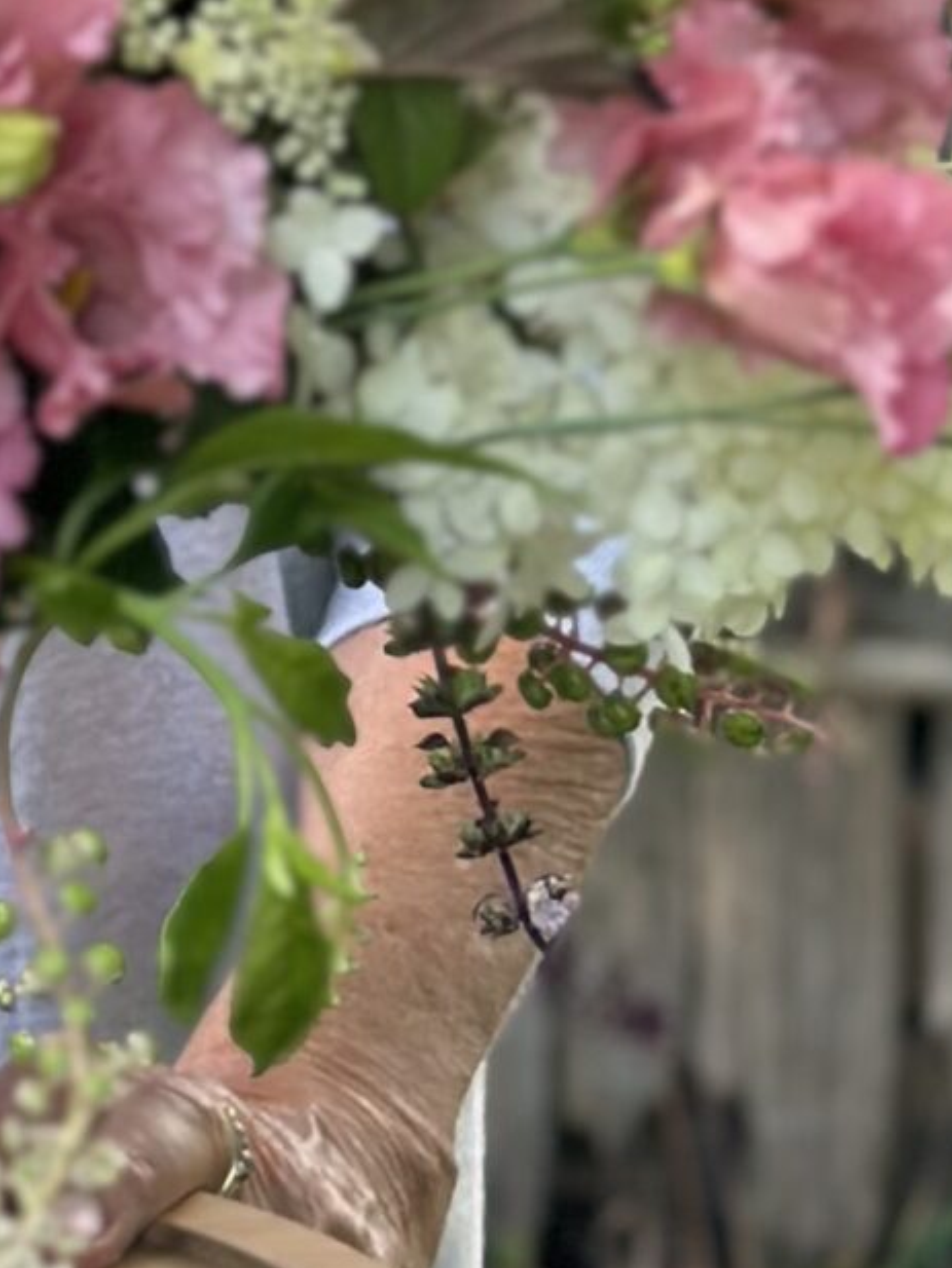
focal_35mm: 199
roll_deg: +1.6
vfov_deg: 9.8
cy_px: -68
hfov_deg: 7.4
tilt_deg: -8.0
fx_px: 7295
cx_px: -436
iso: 125
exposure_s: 1/87
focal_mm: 6.86
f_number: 1.78
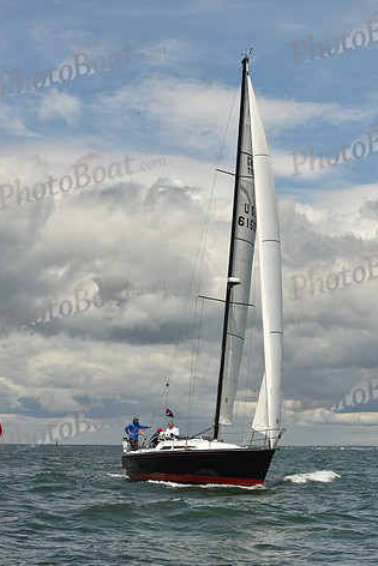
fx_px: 1353
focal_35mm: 86
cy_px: 224
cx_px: 229
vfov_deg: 23.6
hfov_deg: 15.9
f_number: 14
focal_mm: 70
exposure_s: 1/800
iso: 320
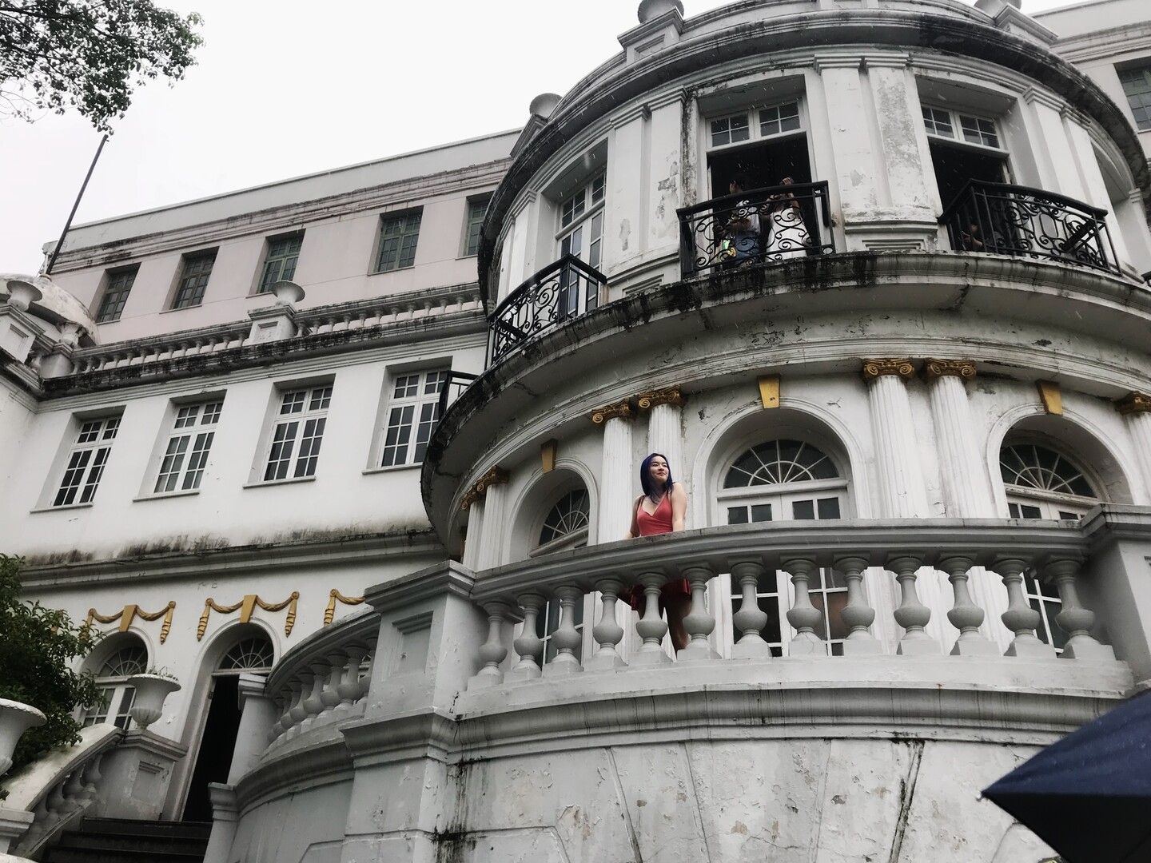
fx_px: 931
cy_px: 432
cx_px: 576
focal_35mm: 28
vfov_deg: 49.7
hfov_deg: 63.4
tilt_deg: +31.9
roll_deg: -2.7
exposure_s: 1/515
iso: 20
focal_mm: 3.99
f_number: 1.8
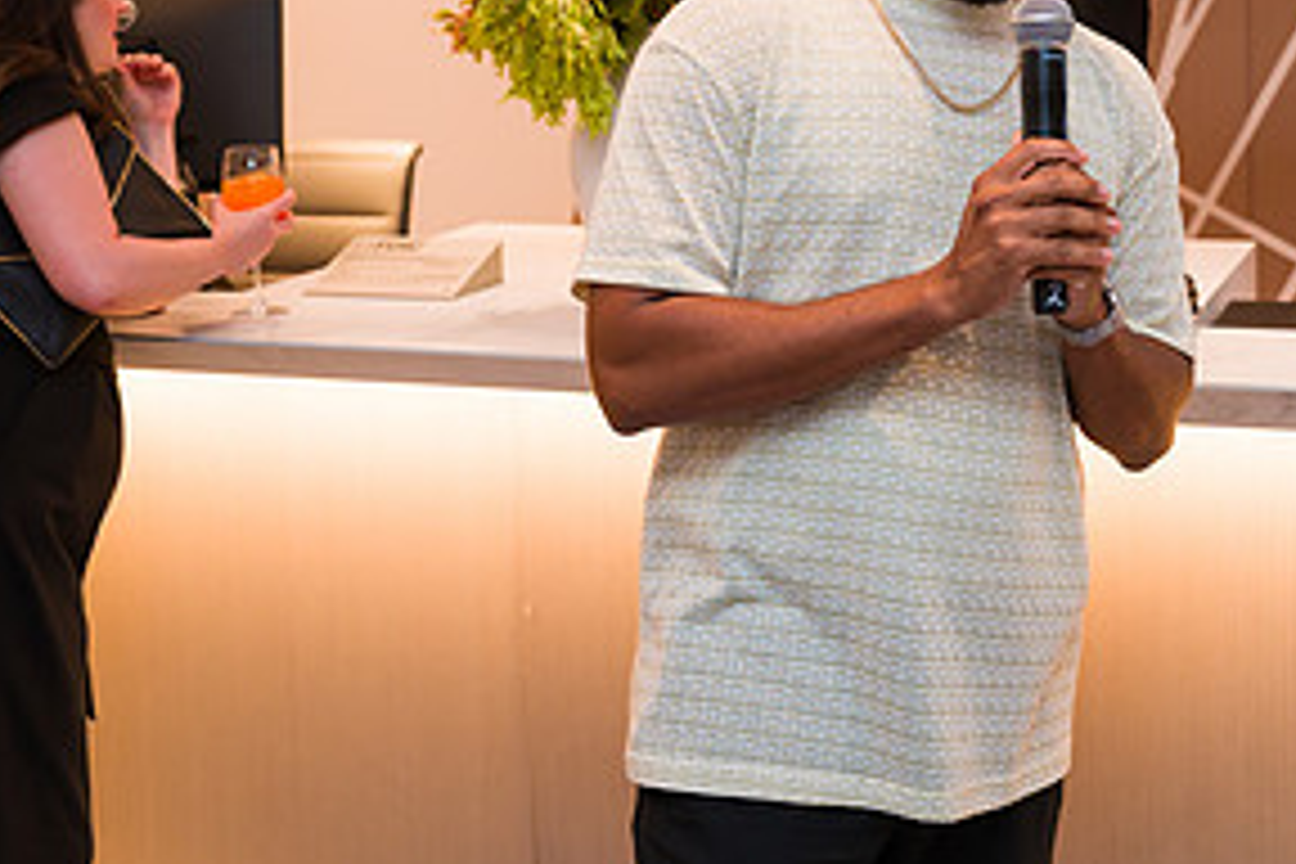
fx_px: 2124
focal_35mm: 59
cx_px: 756
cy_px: 108
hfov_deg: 33.9
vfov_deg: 22.5
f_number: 3.2
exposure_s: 1/160
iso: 800
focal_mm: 29
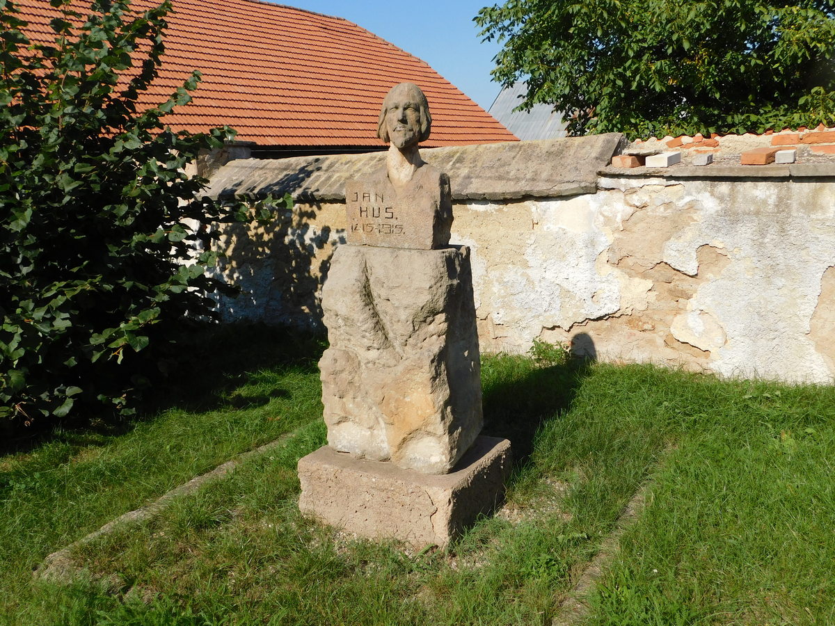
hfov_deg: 60.0
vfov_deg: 46.8
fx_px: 724
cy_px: 313
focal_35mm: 30
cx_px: 418
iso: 125
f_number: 6.4
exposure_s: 1/500
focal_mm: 5.3
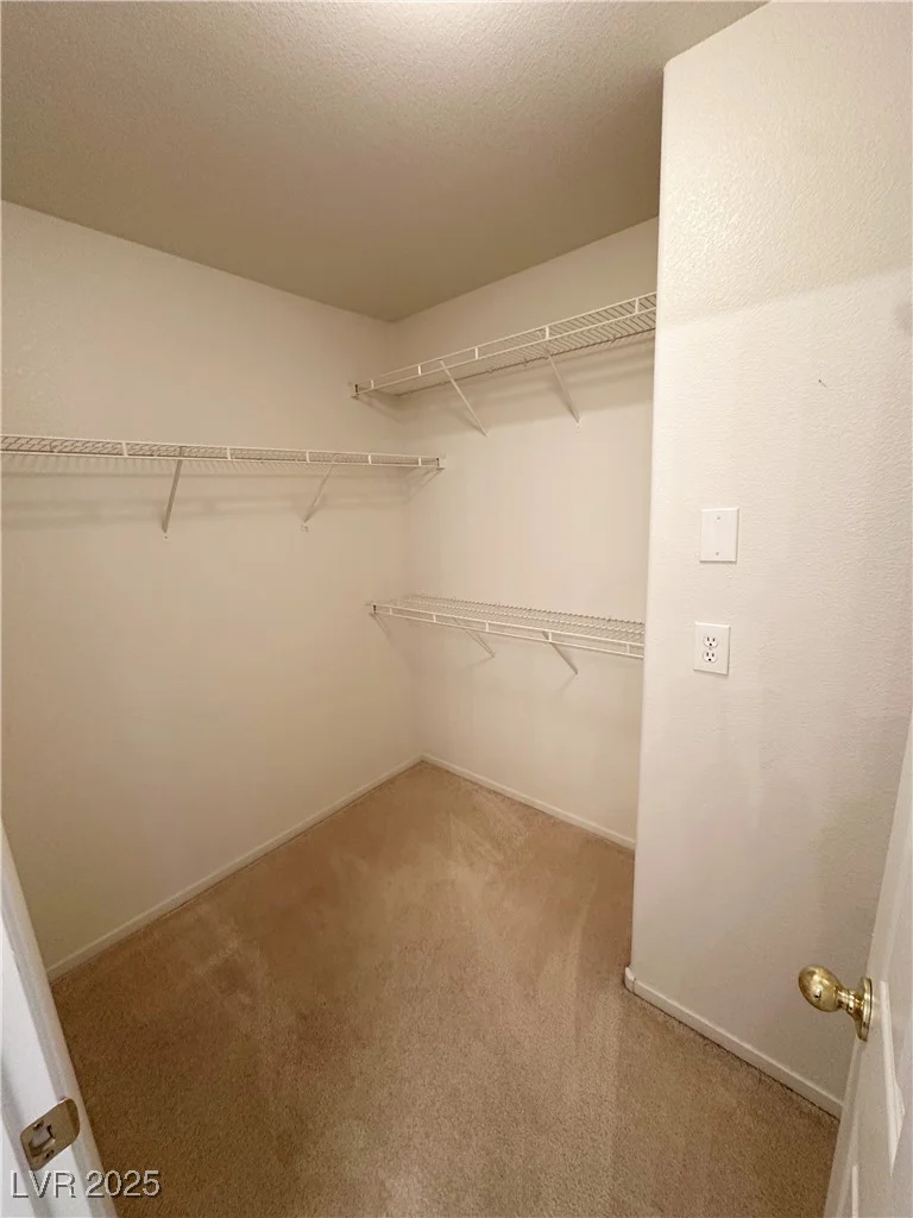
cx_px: 456
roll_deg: -1.0
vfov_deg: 102.1
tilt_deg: -15.7
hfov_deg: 85.7
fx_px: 492
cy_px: 609
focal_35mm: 14
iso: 250
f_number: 2.2
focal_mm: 2.22
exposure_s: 1/60
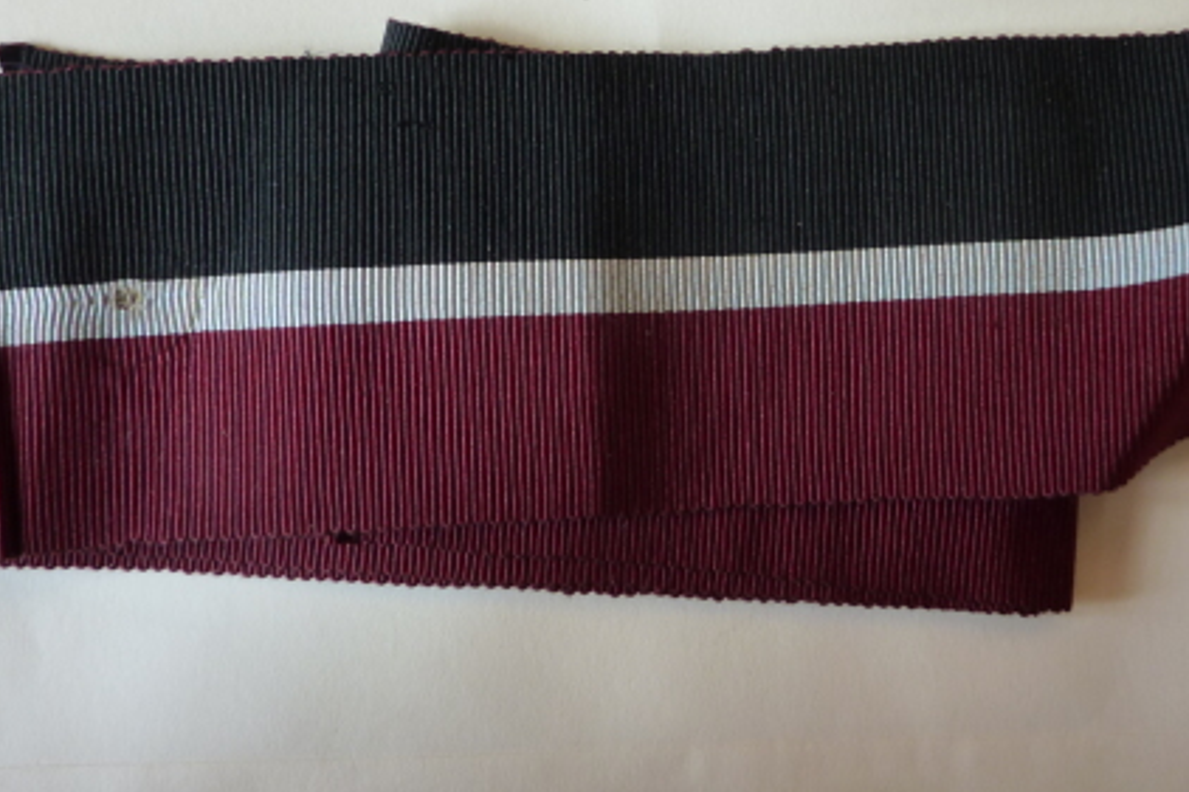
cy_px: 262
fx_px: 1221
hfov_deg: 51.6
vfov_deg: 35.6
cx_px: 704
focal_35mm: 37
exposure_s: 1/8
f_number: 3.3
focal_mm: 4.1
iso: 125
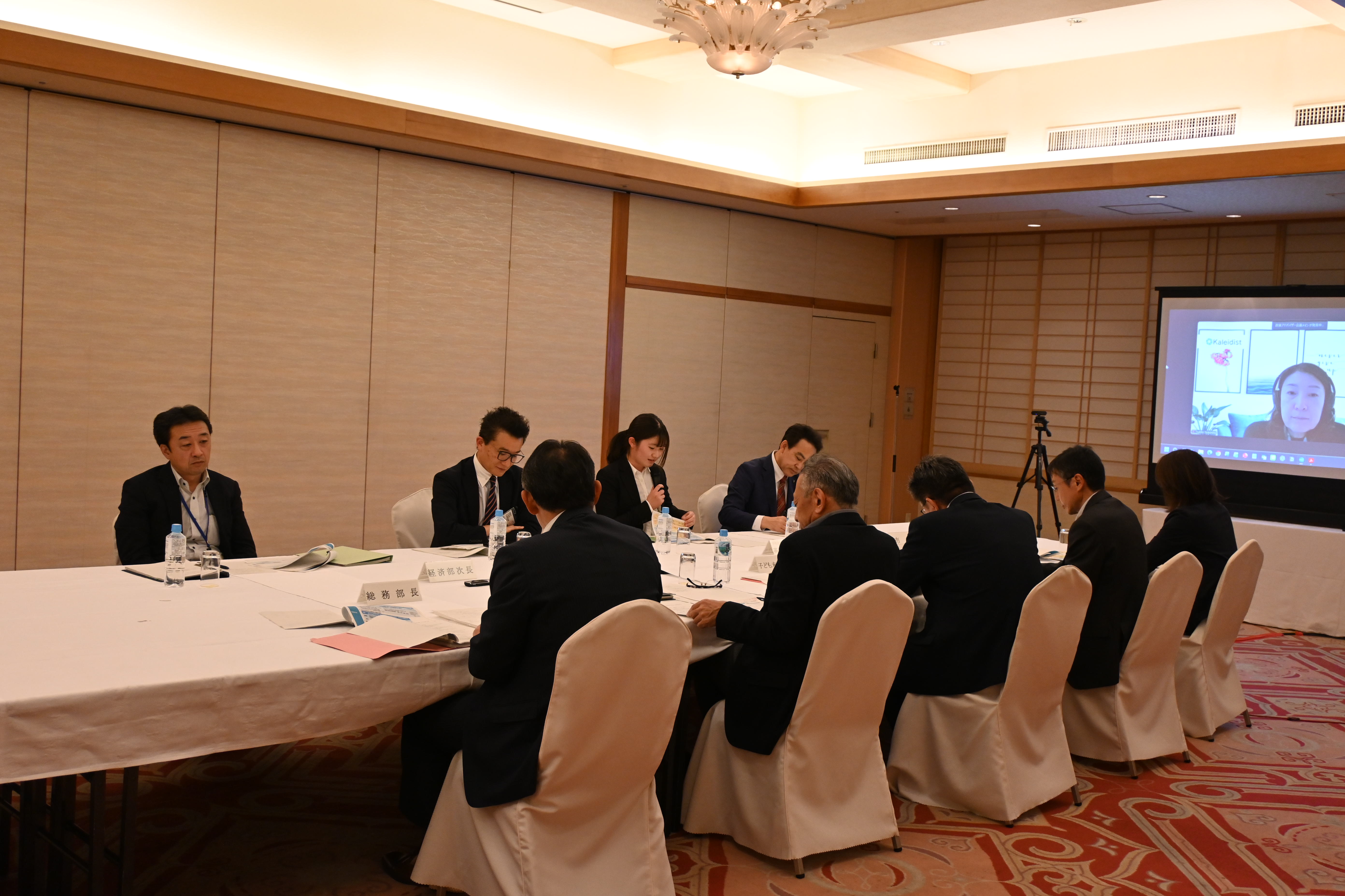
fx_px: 1373
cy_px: 448
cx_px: 672
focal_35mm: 37
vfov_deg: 36.2
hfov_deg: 52.2
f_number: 4.2
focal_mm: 24.5
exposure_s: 1/125
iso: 900
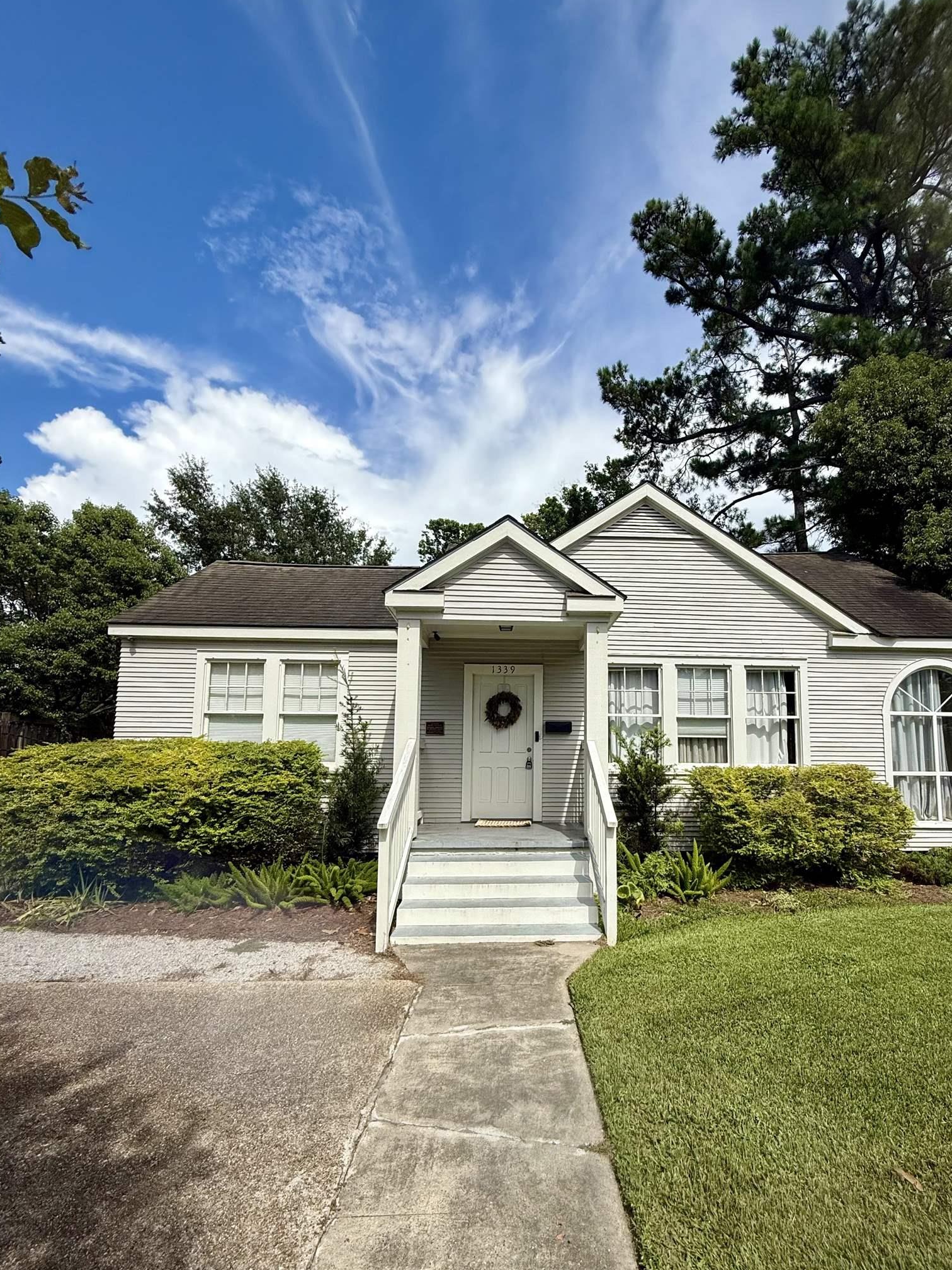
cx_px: 540
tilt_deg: +5.2
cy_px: 711
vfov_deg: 94.1
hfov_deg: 77.7
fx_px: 587
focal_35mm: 16
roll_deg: -0.9
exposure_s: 1/3125
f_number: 2.2
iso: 50
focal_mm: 2.22
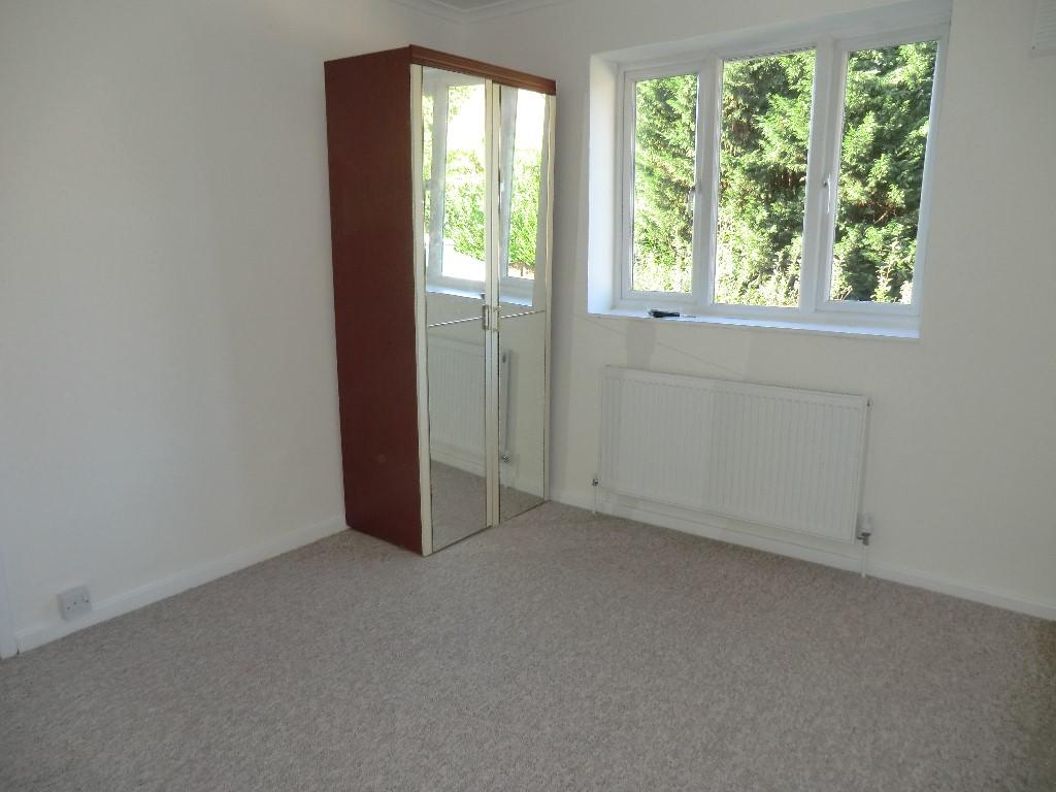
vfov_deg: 56.8
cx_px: 528
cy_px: 396
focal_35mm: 24
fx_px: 732
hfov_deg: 71.6
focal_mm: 4.3
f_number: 3.2
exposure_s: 1/60
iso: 160
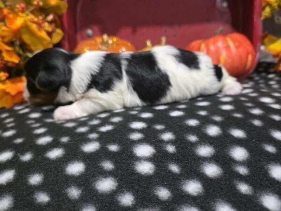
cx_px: 140
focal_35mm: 23
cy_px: 106
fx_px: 187
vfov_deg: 58.9
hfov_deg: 73.9
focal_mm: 6.3
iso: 800
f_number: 1.7
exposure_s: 1/120
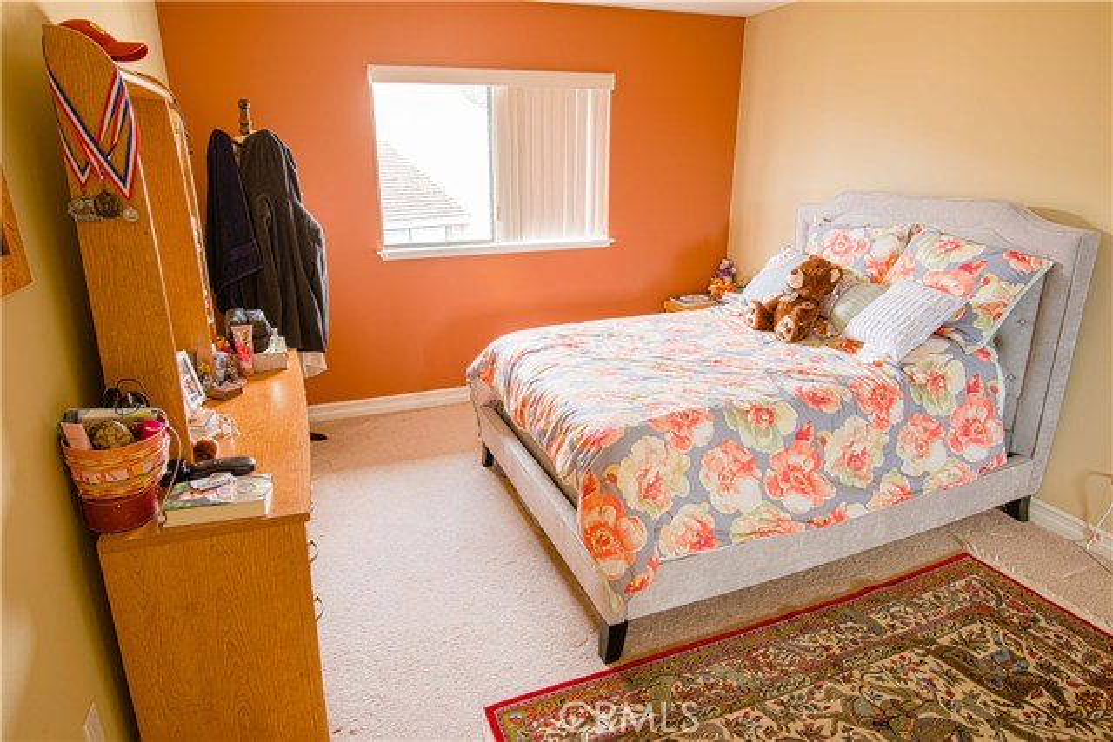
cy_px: 371
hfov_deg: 84.0
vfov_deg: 62.0
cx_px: 556
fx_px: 618
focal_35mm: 20
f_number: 6.3
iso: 125
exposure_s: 1
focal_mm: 20
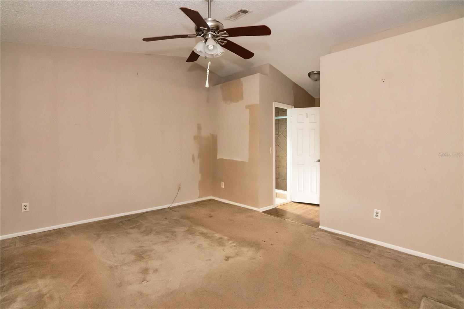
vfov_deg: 72.0
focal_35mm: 16
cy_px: 154
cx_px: 232
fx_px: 213
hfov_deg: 95.0
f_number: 8
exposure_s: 1/60
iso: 3200
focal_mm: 11
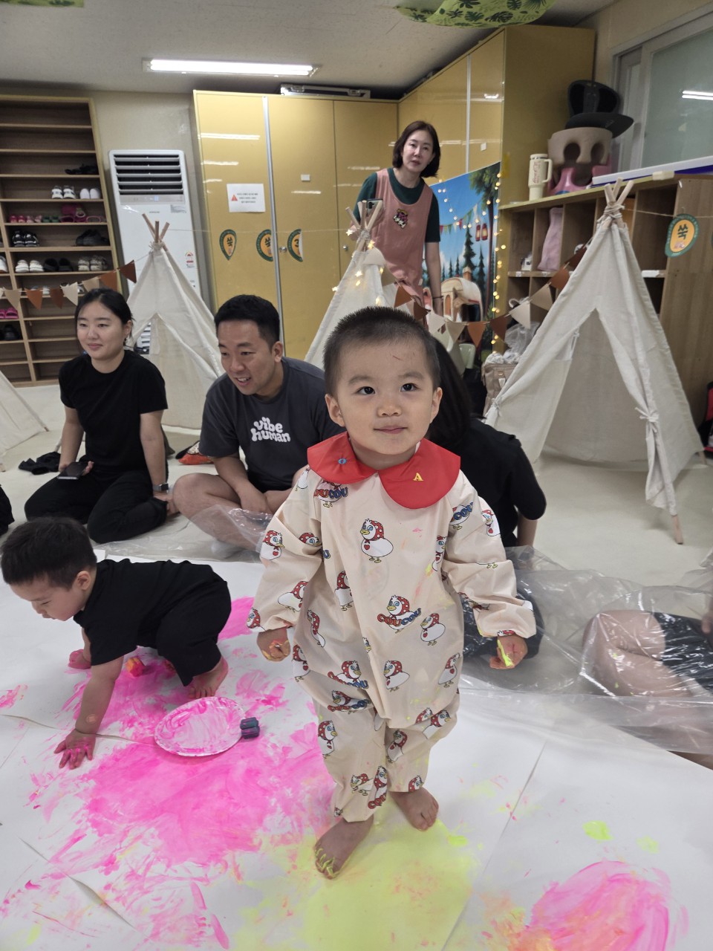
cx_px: 356
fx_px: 632
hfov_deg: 58.9
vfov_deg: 73.9
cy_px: 476
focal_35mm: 23
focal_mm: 5.4
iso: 80
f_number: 1.8
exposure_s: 1/120
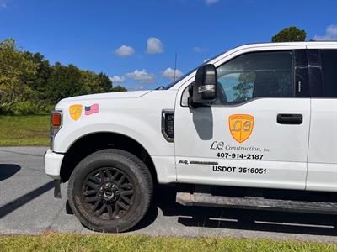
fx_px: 253
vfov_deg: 53.1
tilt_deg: -5.0
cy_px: 126
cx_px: 168
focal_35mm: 26
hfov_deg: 67.3
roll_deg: -1.0
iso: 50
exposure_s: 1/11364
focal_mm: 5.7
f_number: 1.5
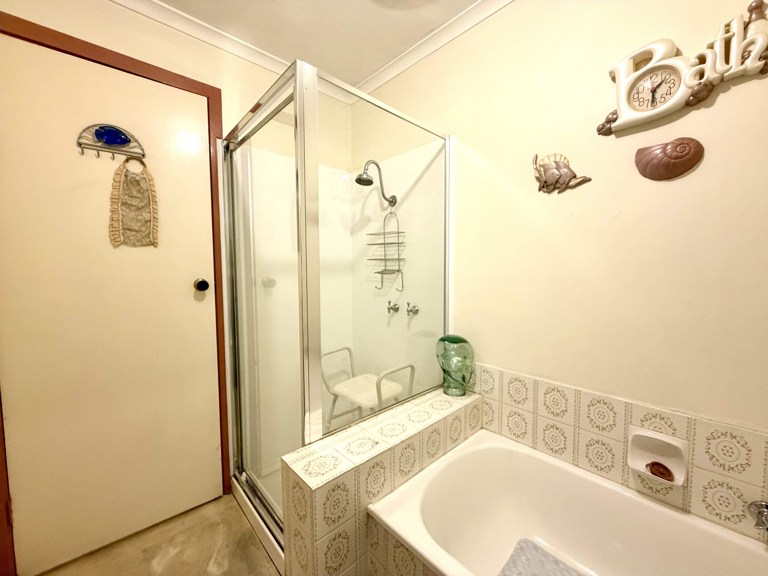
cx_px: 384
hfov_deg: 102.1
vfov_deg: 85.7
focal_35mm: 14
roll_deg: +0.7
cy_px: 288
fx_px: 311
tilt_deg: -3.5
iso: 320
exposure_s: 1/100
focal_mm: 2.22
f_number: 2.2
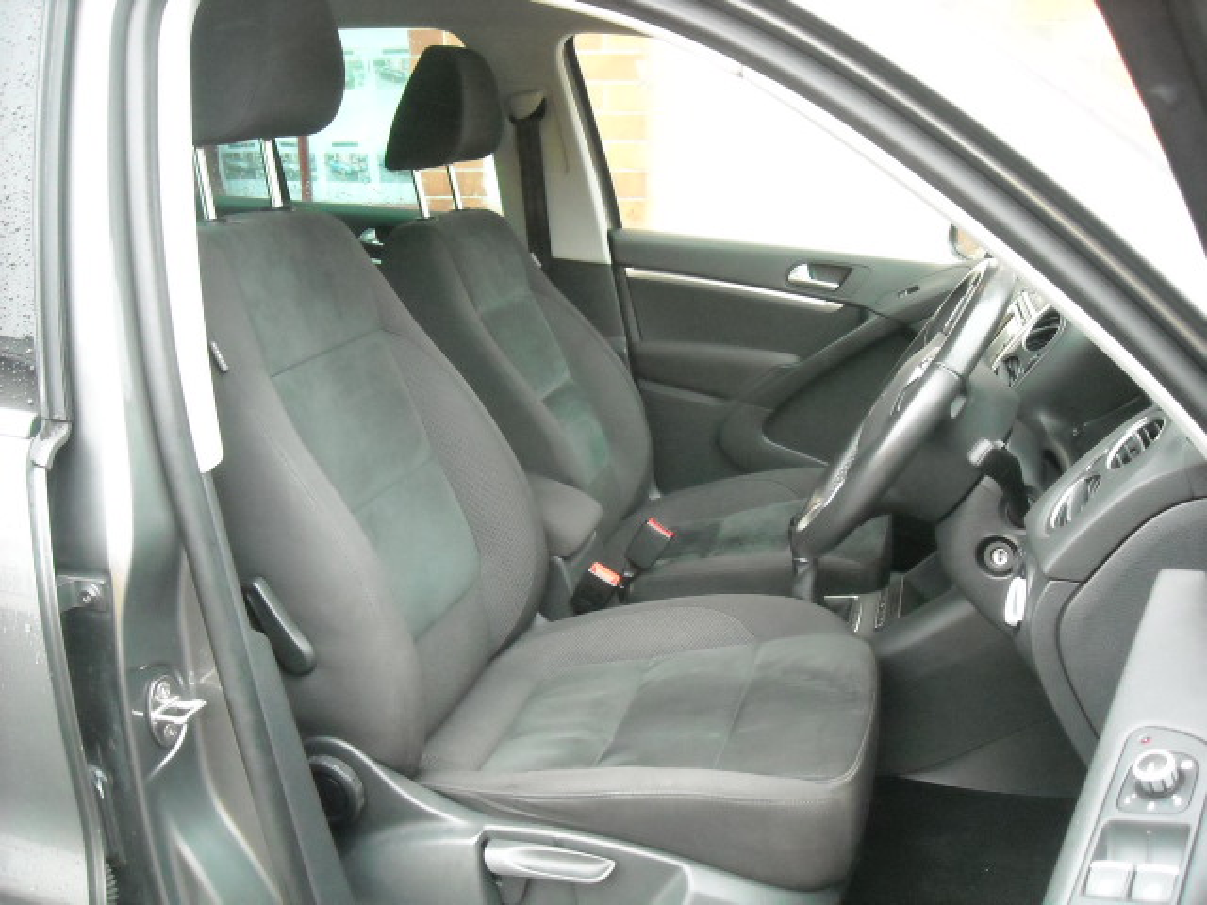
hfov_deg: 52.6
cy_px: 452
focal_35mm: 35
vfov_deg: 40.7
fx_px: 1220
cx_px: 604
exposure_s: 1/96
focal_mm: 5.7
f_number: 2.8
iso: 800
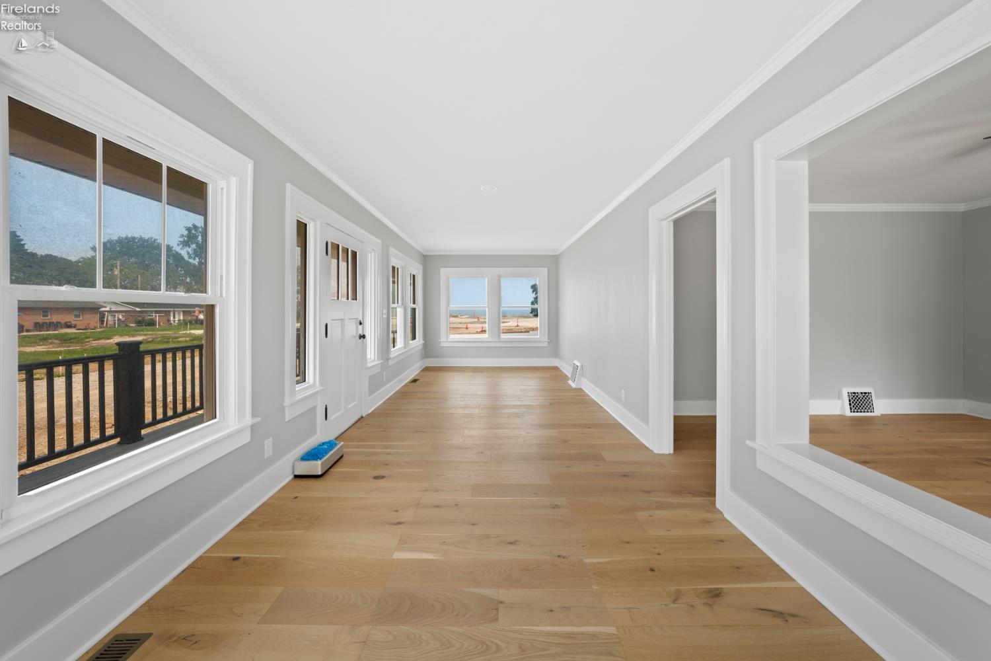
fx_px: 330
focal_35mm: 12
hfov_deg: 112.6
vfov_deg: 90.0
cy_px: 330
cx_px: 496
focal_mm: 12
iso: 100
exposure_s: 1/8
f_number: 8
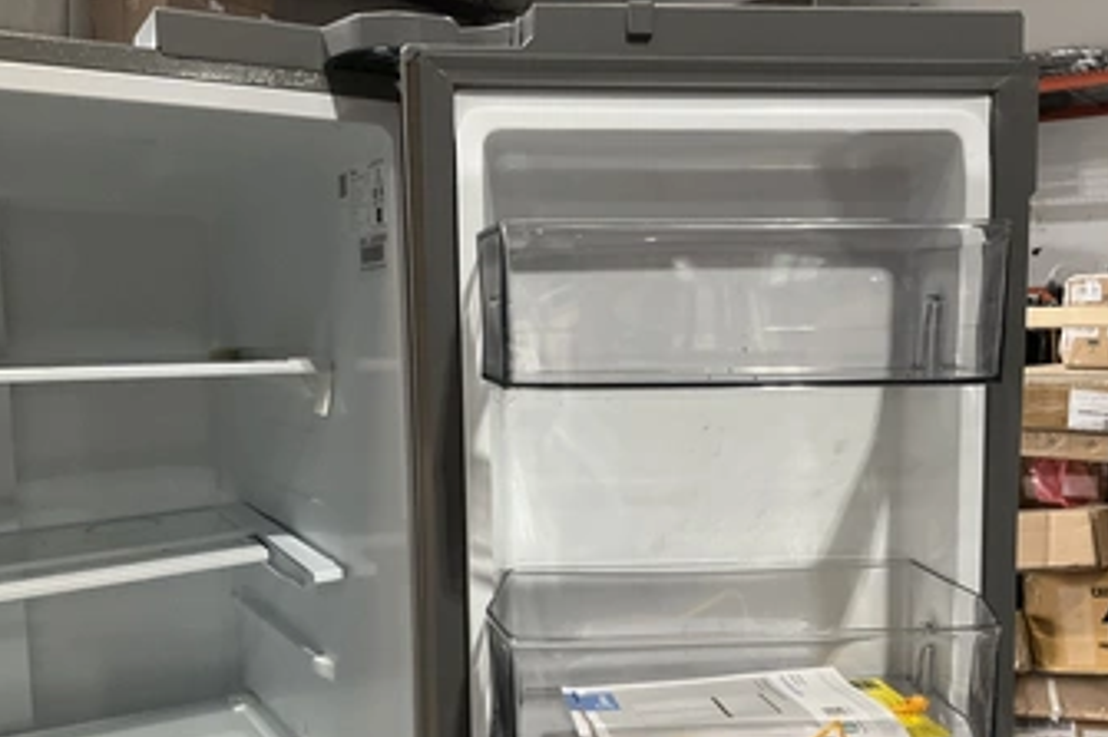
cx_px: 632
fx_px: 1107
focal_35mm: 36
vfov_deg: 36.6
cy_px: 459
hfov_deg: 53.0
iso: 100
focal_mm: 3
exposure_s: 1/60
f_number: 1.8
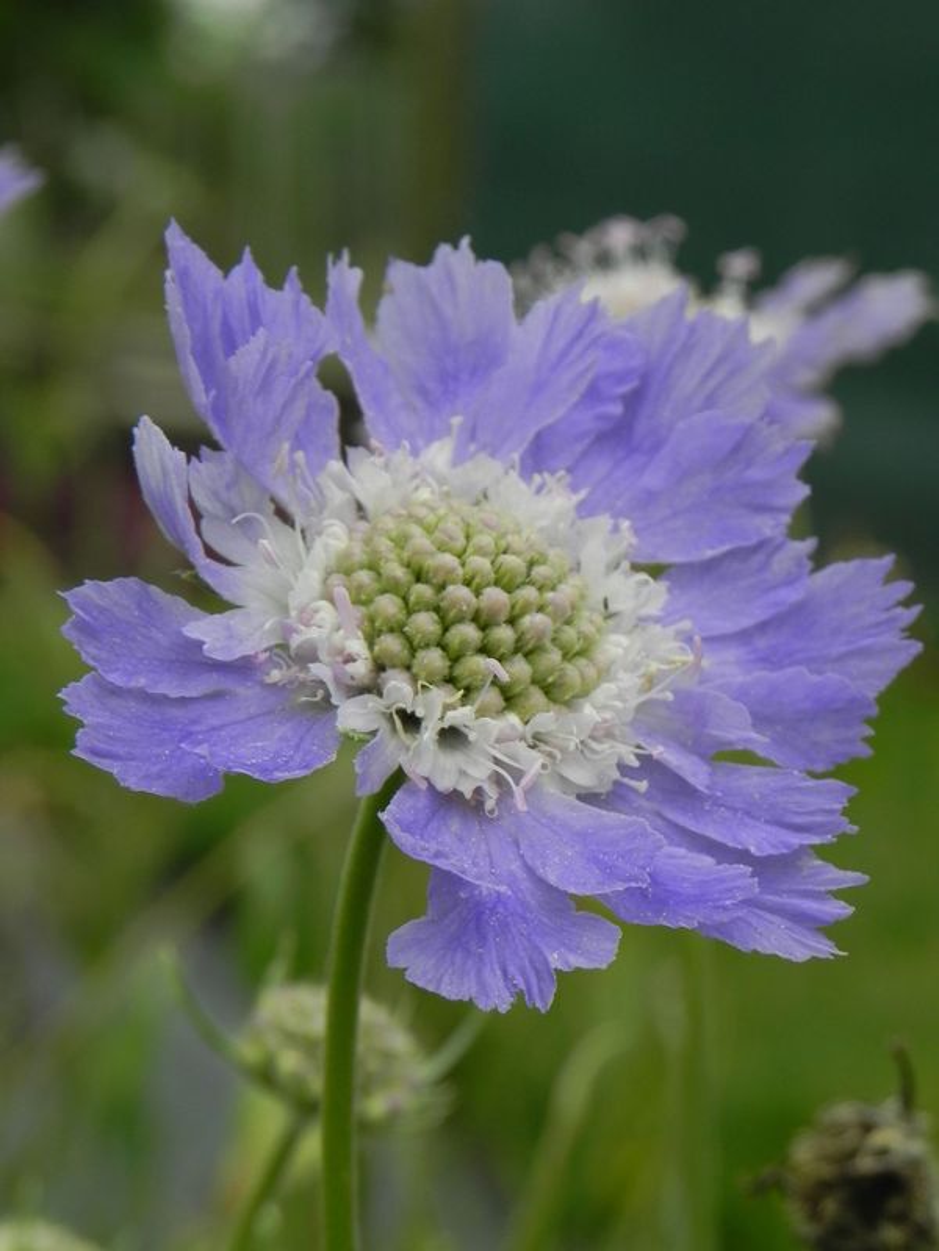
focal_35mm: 129
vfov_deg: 15.3
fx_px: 4666
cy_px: 626
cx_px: 470
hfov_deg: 11.5
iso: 160
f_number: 5.6
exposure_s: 1/250
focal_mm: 23
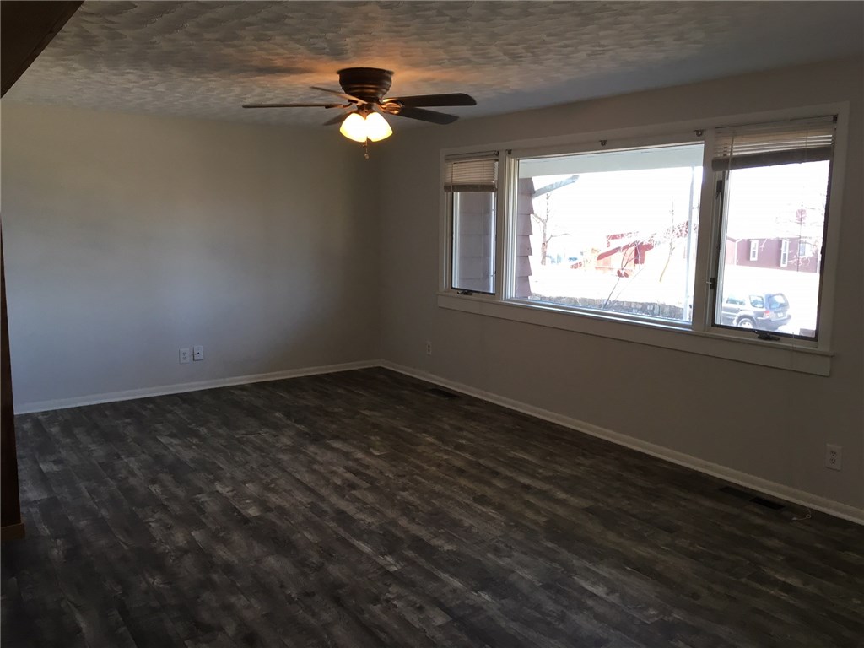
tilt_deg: -7.8
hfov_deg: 61.7
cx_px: 432
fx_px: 724
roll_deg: -0.3
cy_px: 324
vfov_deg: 48.2
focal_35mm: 29
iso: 25
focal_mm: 4.15
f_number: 2.2
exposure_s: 1/30
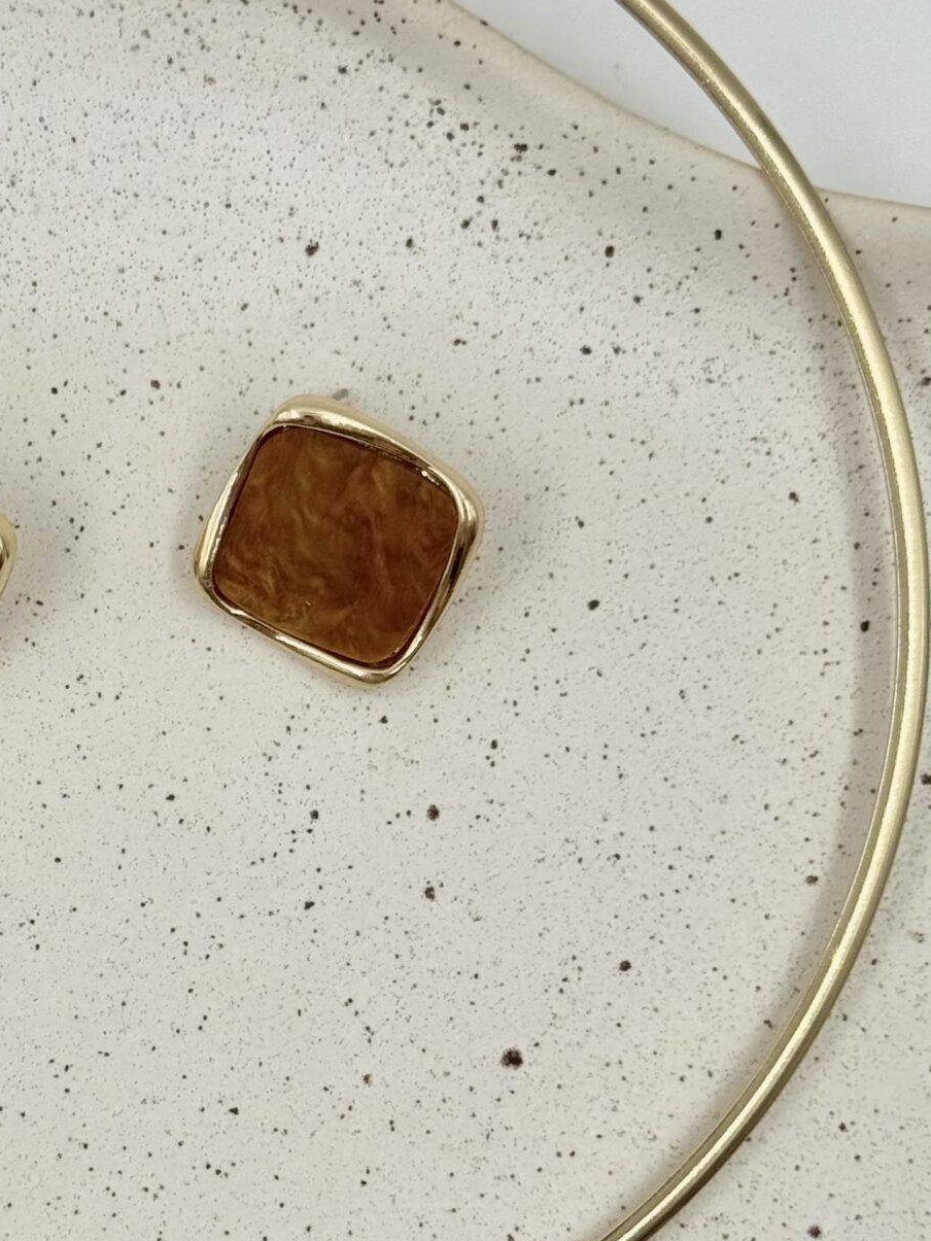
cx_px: 171
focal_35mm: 102
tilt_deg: -85.4
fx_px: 3657
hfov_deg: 14.4
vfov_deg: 19.2
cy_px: 803
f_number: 1.78
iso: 64
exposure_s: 1/1193
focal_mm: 6.76
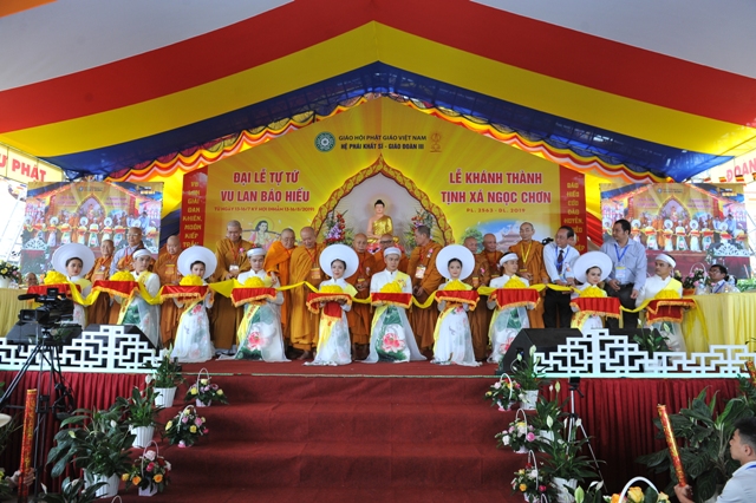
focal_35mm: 24
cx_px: 378
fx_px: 504
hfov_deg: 73.8
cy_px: 252
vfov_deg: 53.1
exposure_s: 1/80
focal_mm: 24
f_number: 5.6
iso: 640
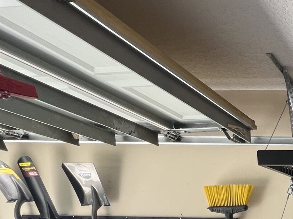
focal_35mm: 41
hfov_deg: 32.1
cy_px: 317
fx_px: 347
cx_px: 397
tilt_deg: -11.4
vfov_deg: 26.7
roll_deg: -1.2
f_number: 1.8
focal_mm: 1.57
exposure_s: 1/99
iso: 50
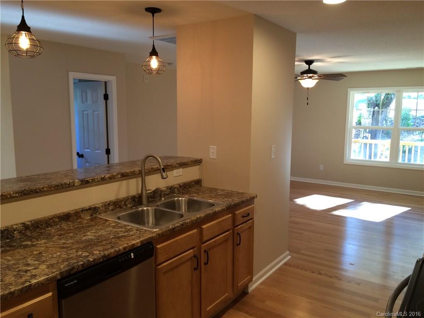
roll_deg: +1.7
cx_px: 212
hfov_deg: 61.7
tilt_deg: -8.8
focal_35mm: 29
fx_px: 355
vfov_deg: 48.2
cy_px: 159
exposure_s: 1/30
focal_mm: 4.15
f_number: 2.2
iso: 80
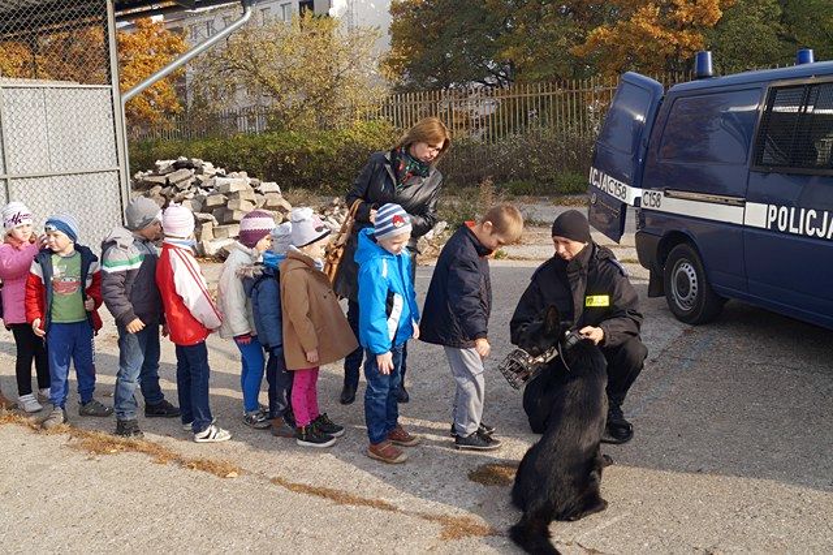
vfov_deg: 36.8
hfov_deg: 53.2
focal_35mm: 36
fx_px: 833
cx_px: 416
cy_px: 278
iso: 100
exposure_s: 1/160
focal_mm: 24
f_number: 8
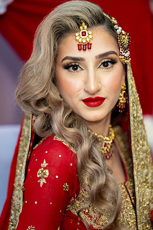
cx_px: 76
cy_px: 114
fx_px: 816
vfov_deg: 16.0
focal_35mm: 128
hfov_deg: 10.7
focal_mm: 123
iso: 1000
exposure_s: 1/200
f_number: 2
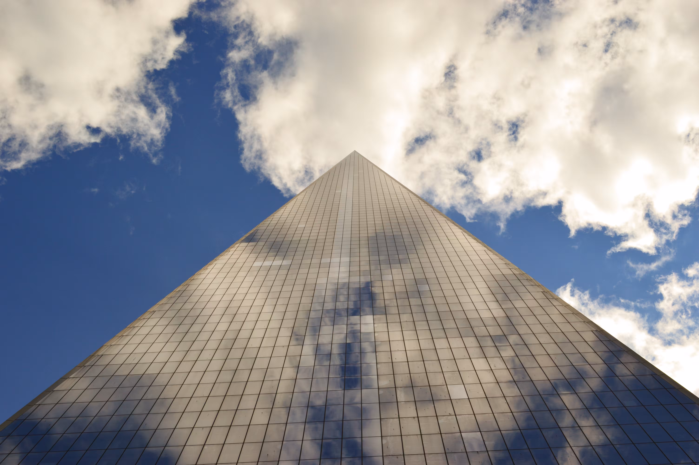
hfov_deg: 41.1
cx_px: 350
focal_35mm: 48
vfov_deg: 28.0
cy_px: 232
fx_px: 931
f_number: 11
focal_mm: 32
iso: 280
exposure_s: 1/500
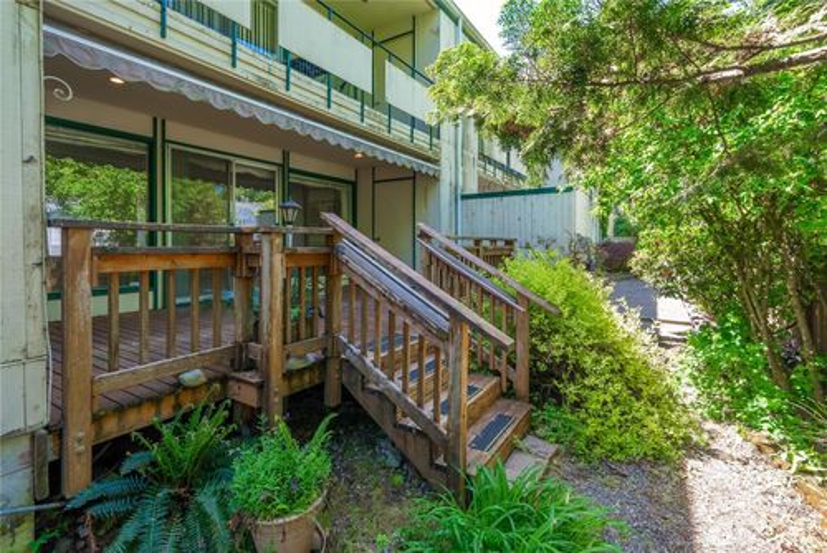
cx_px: 414
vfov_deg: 77.4
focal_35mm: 15
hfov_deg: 100.4
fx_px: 345
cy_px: 276
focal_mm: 15
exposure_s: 1/60
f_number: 7.1
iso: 400
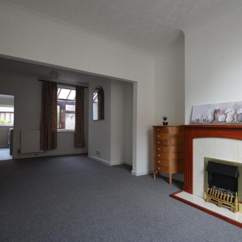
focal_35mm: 20
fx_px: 158
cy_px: 123
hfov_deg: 74.7
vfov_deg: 74.8
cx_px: 130
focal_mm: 10
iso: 400
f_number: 4
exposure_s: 1/80
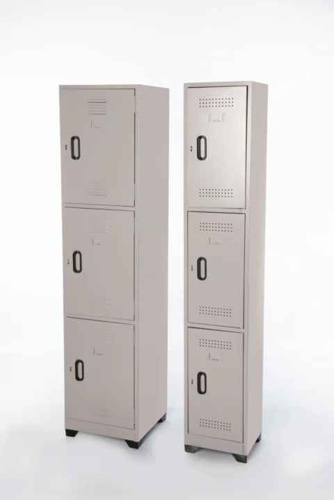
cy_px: 250
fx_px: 695
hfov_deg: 27.0
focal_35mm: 50
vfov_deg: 39.6
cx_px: 167
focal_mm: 50
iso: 500
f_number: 22
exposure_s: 1/100
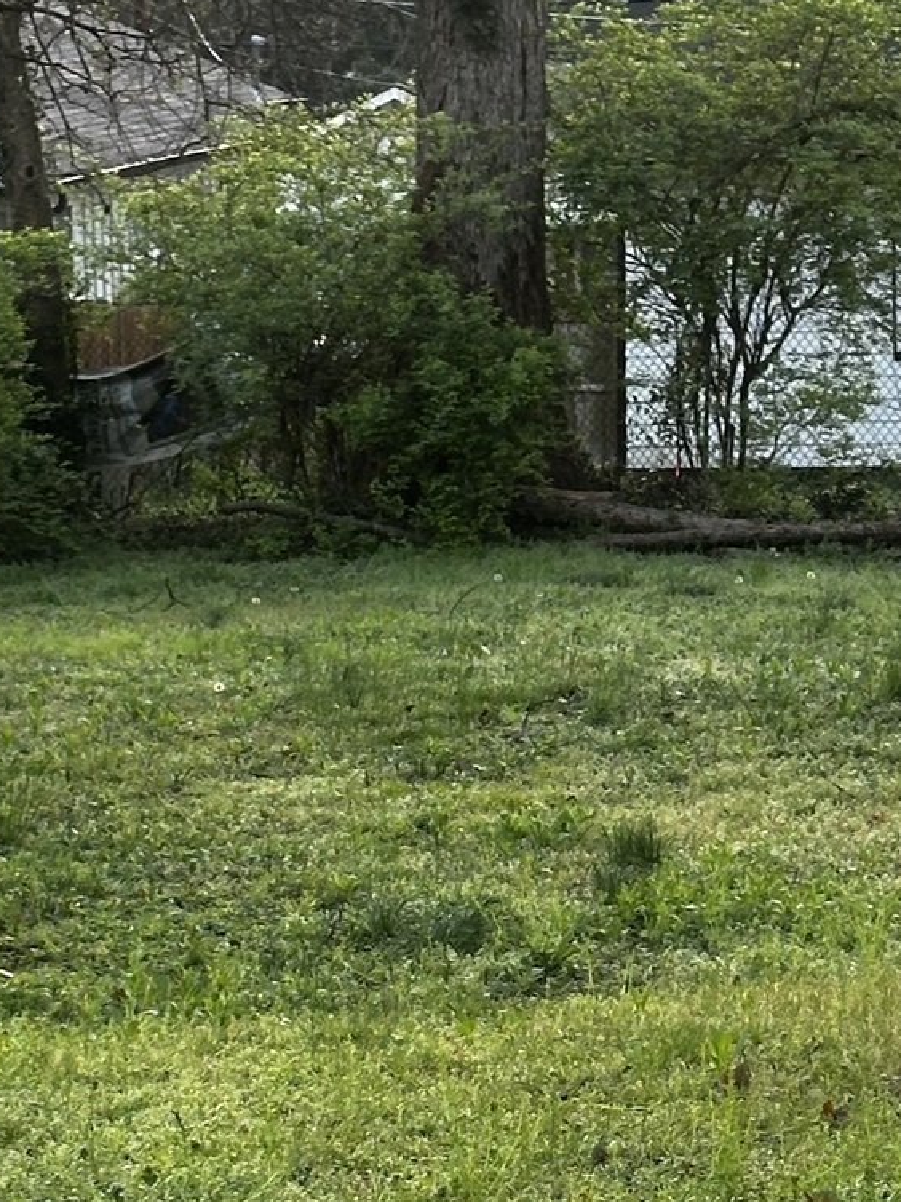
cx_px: 439
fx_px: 5102
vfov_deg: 13.4
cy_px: 838
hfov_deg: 10.1
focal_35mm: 147
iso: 80
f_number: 1.78
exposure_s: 1/85
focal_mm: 6.86
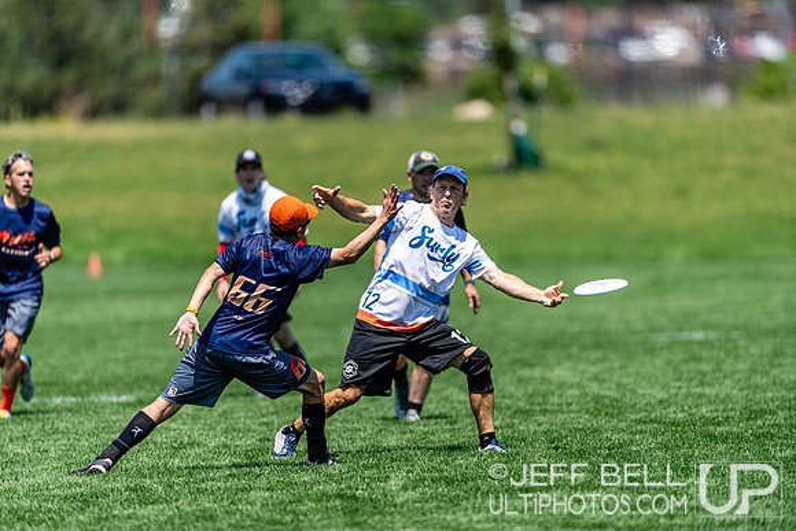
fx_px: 8846
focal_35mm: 400
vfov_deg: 3.4
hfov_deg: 5.2
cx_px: 398
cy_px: 266
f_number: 2.8
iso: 100
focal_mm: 400
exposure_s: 1/2000
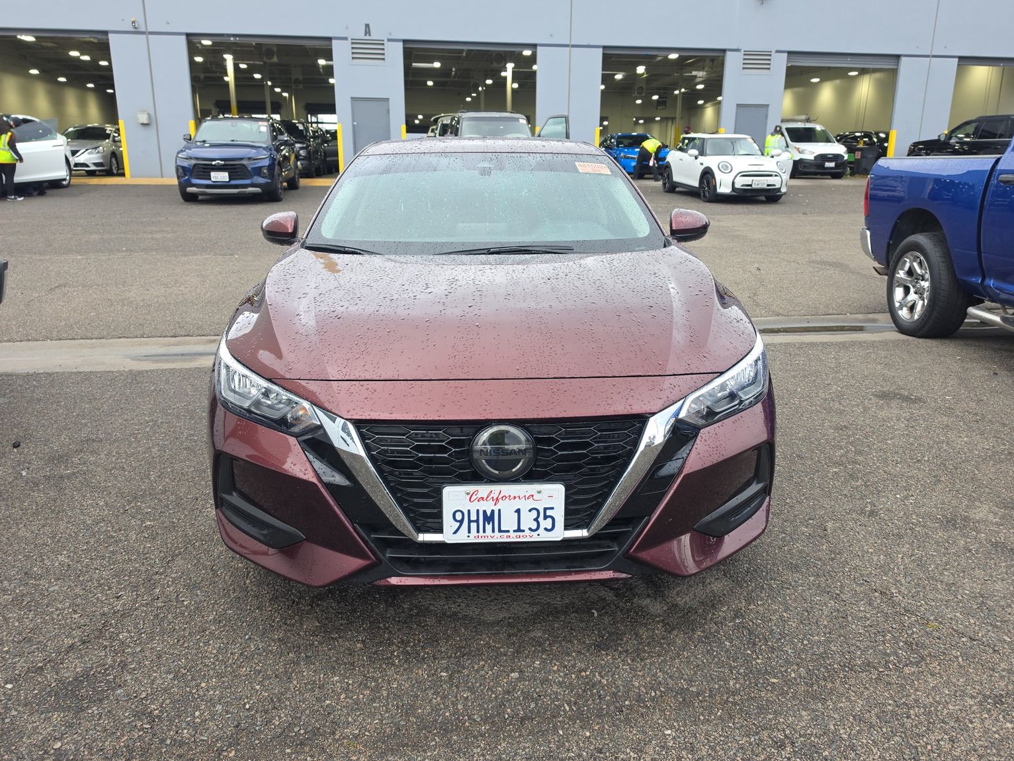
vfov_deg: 56.8
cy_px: 371
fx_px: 703
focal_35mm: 24
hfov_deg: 71.6
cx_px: 512
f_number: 1.4
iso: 20
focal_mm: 6.5
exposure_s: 1/119
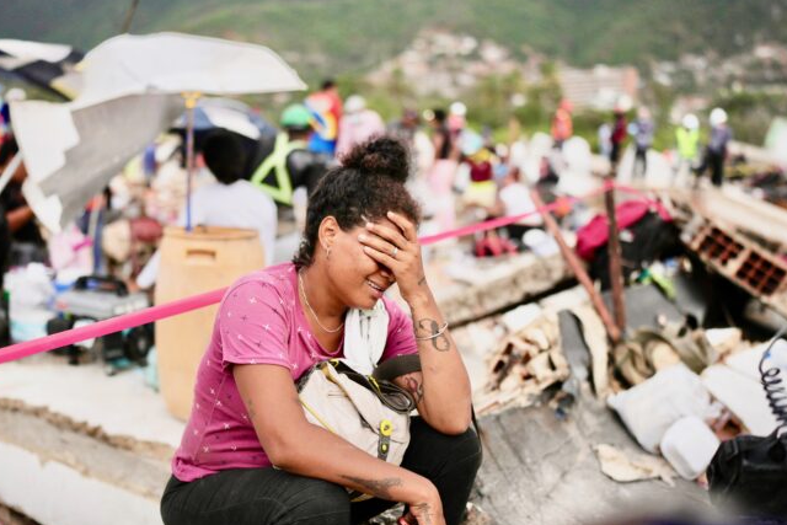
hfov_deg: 47.3
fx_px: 896
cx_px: 347
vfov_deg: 32.6
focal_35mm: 41
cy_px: 298
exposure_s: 1/6400
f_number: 1.4
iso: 400
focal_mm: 35
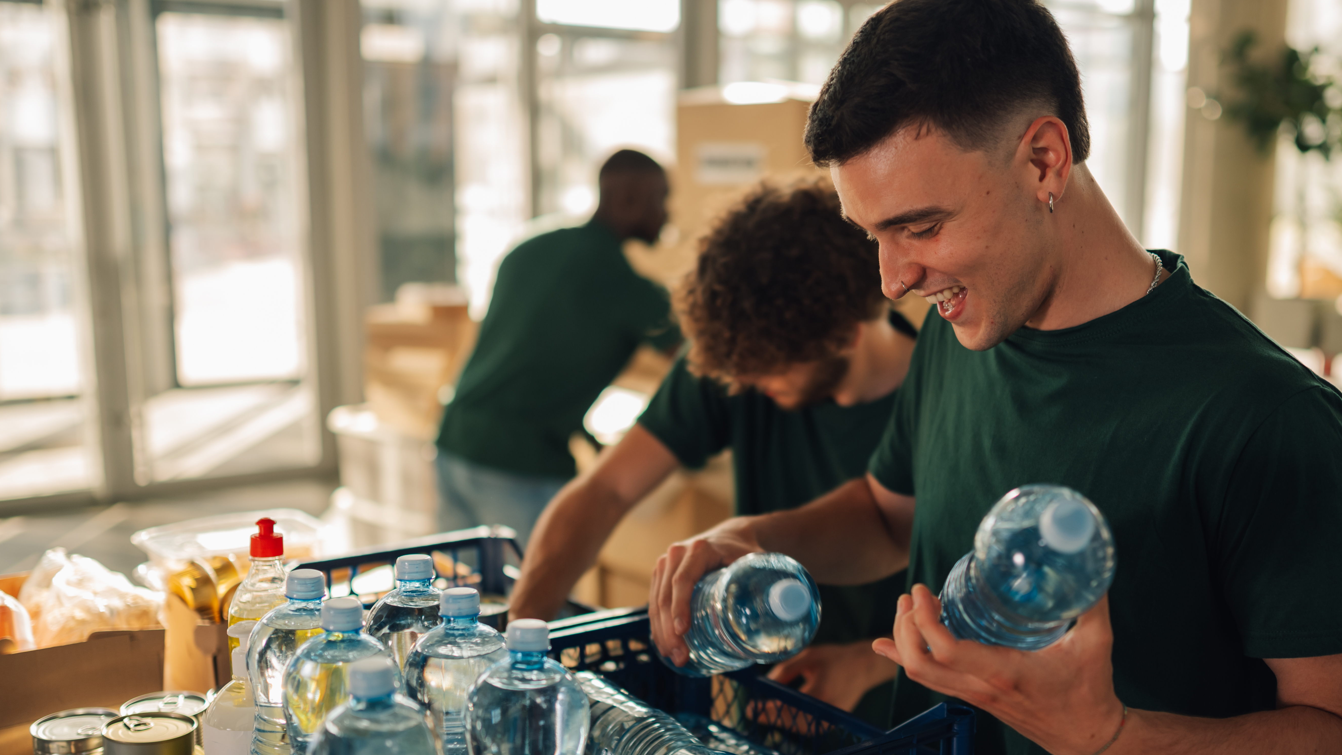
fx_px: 1495
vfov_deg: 28.3
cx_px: 735
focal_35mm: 42
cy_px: 468
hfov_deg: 48.3
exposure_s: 1/250
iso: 64
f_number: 1.4
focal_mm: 35
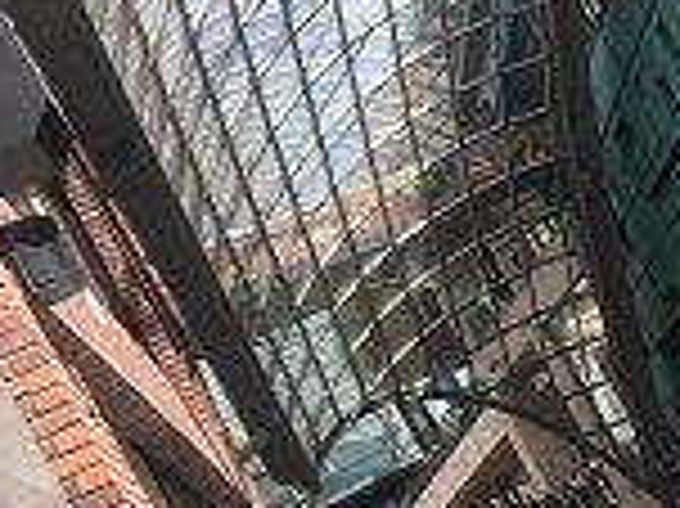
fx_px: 1511
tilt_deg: +1.8
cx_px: 847
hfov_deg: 23.0
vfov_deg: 18.9
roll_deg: +29.1
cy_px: 432
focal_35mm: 77
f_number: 2.2
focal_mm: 4.15
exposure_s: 1/460
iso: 25
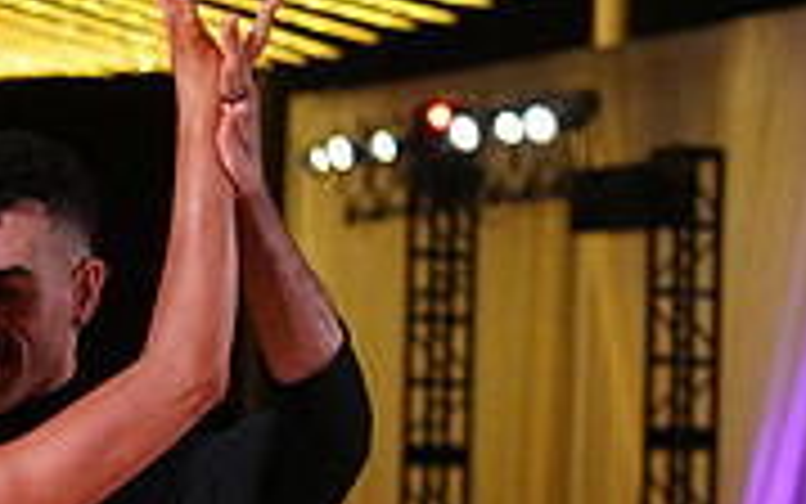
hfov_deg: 7.3
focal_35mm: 287
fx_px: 6306
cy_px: 1071
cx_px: -34
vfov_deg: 4.5
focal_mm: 87
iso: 2500
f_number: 4
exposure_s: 1/400
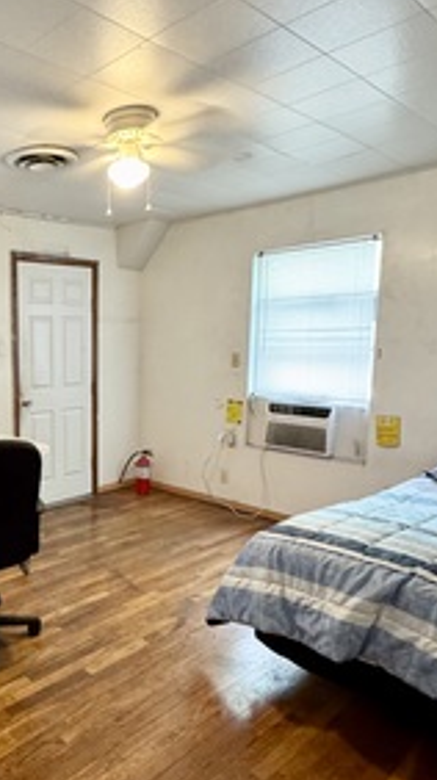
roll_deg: +1.2
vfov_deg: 71.9
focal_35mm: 26
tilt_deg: -6.9
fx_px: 537
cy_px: 409
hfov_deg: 39.9
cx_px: 19
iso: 1000
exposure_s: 1/40
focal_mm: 2.22
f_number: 2.2
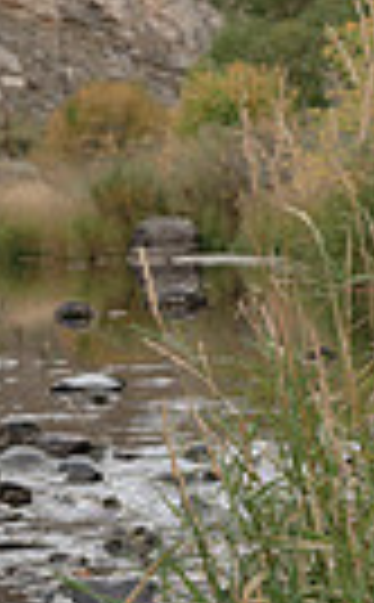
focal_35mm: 155
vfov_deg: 13.5
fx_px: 2544
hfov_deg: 7.7
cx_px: -586
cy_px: 277
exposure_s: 1/250
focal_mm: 35
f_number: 3.5
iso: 320
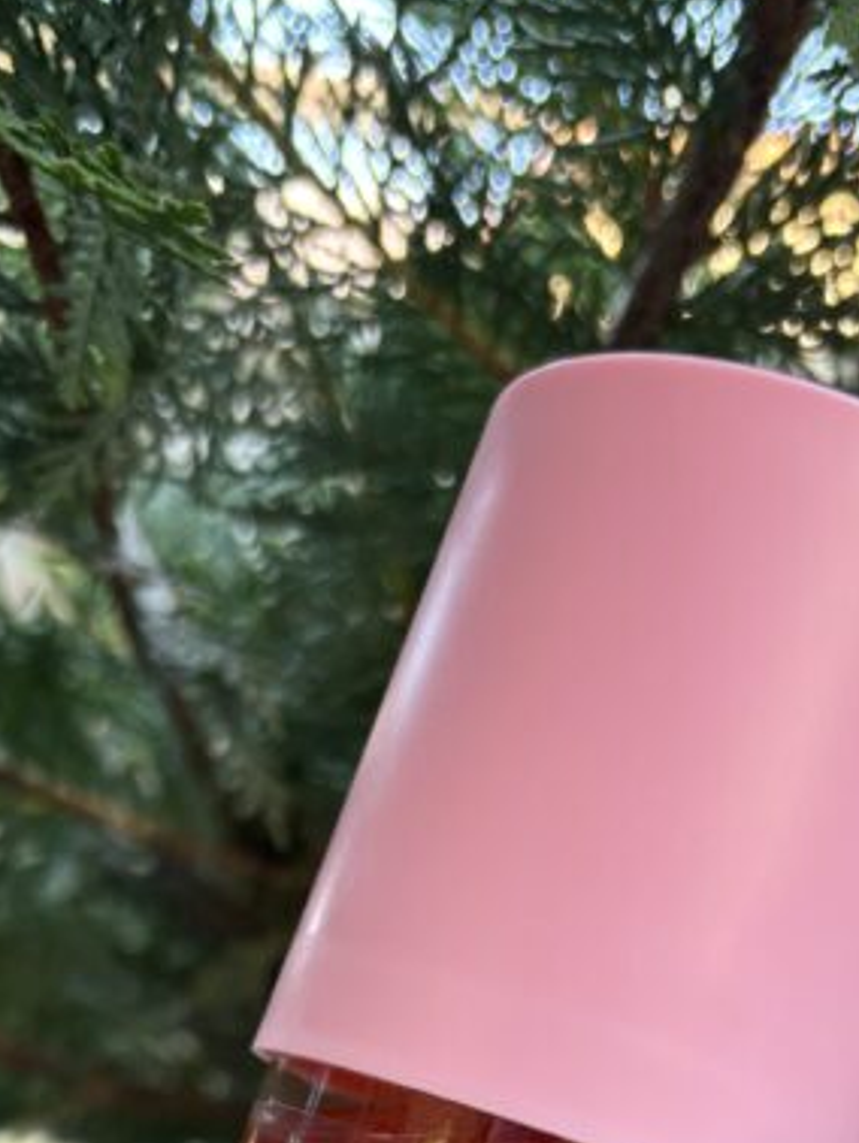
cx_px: 366
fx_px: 1818
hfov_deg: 26.6
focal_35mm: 55
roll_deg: +4.9
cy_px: 1167
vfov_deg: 31.9
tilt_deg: -10.1
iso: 125
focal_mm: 5.96
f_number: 1.6
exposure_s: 1/121
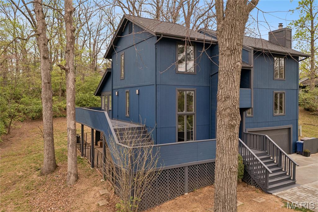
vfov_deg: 46.3
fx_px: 247
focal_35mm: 28
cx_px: 159
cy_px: 106
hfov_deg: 65.5
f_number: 3.2
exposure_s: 1/40
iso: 100
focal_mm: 10.3
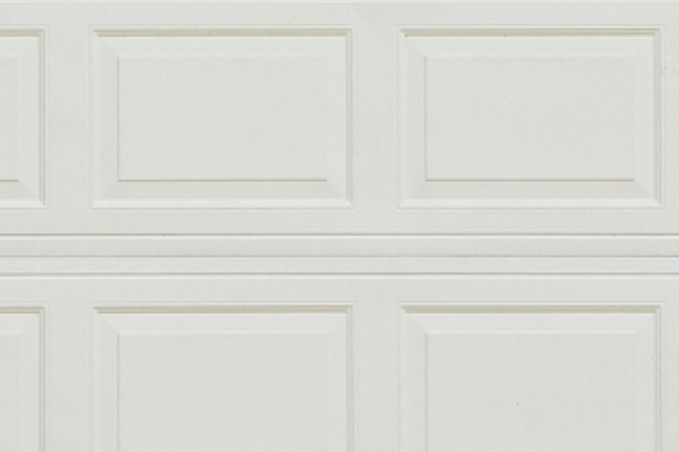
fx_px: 3016
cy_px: -314
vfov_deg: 8.3
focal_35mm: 160
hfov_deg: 12.8
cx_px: 294
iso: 400
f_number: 8
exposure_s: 1/320
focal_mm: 31
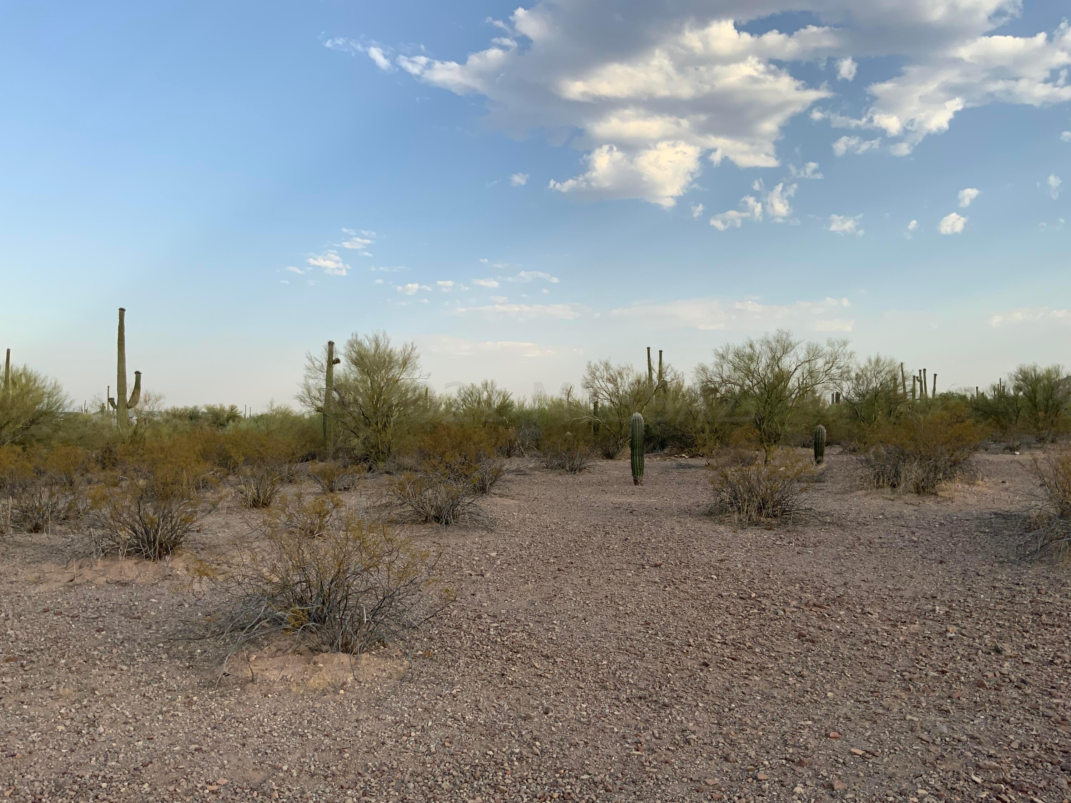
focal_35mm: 29
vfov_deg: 48.2
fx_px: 897
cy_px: 402
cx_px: 536
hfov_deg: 61.7
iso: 16
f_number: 1.8
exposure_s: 1/978
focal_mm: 3
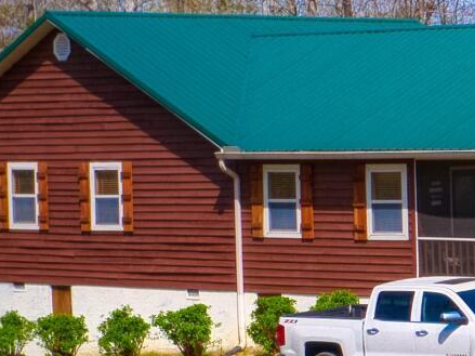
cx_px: 1245
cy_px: 346
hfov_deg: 9.3
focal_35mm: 184
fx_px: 2524
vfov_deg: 8.0
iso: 400
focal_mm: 10.26
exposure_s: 1/80
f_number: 5
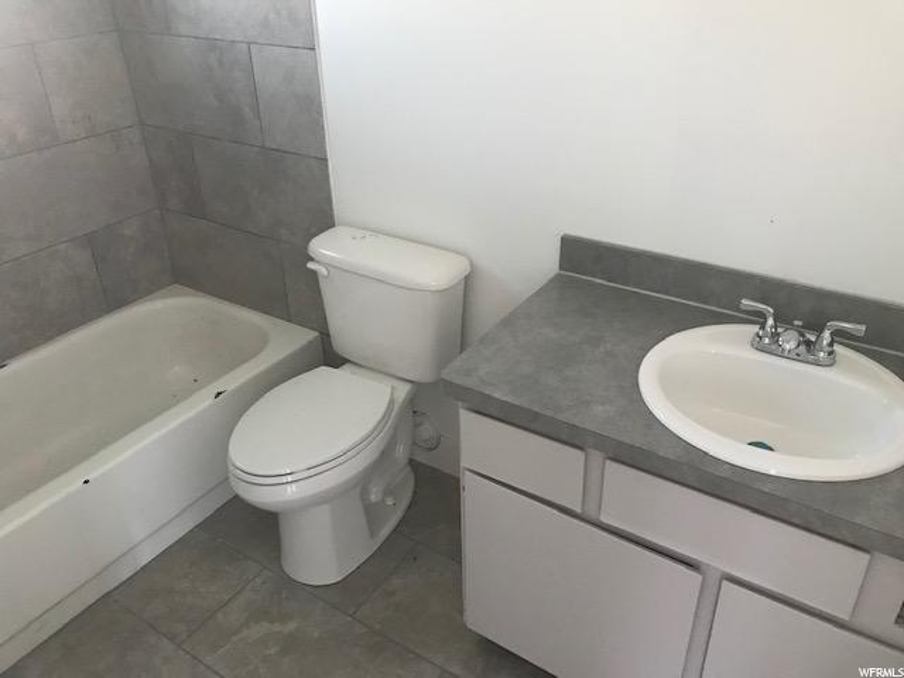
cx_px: 452
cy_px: 339
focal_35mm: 28
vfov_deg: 49.7
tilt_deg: -28.6
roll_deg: +0.9
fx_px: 731
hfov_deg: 63.4
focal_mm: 3.99
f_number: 1.8
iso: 80
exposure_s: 1/15
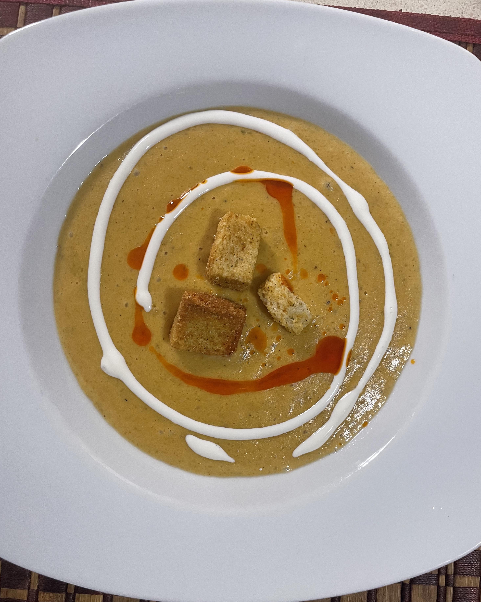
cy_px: 322
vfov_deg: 62.1
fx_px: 498
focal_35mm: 28
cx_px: 238
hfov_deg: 51.5
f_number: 1.6
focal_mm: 4.2
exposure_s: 1/60
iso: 250
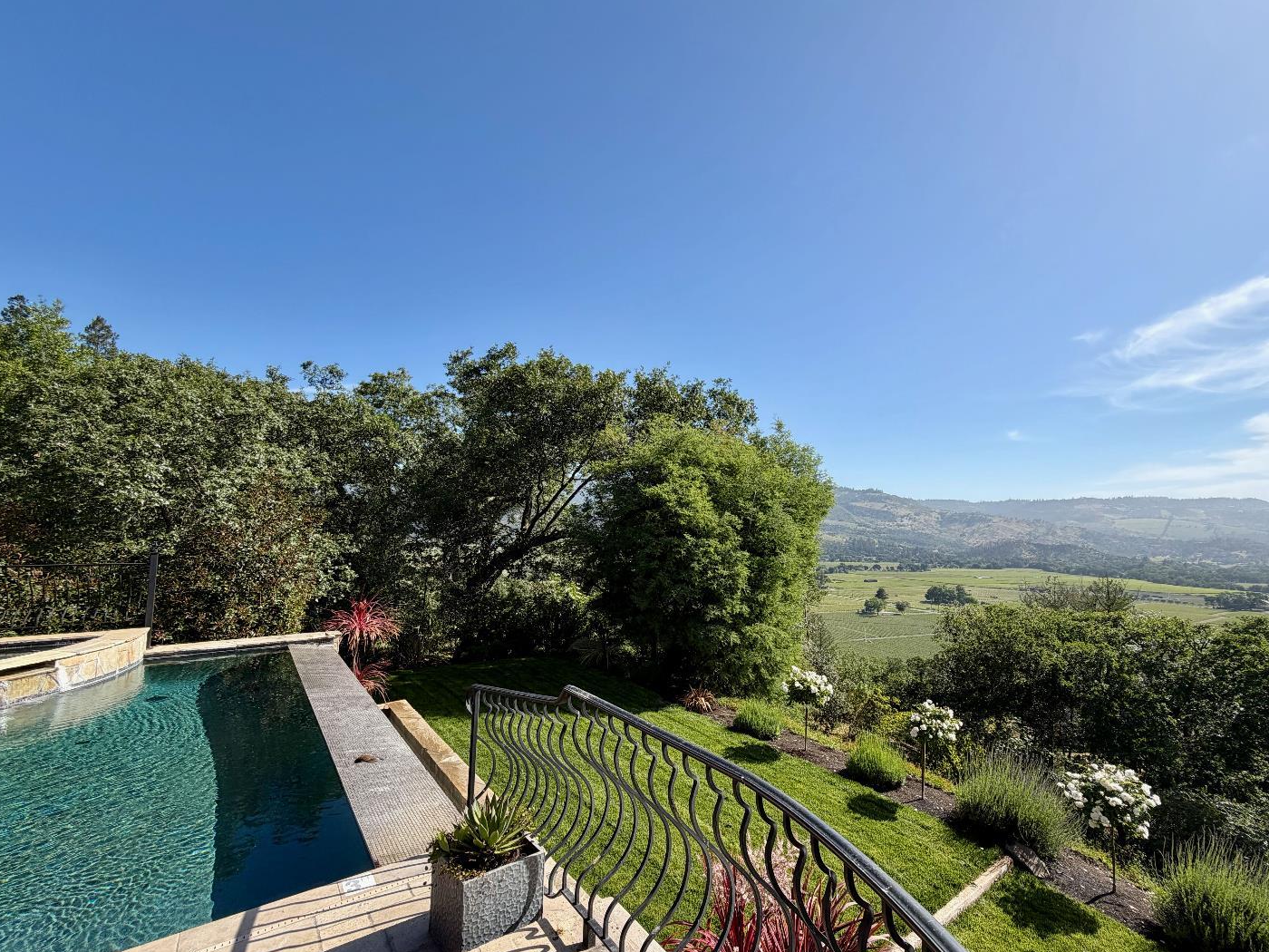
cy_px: 494
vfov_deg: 81.7
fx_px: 550
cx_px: 644
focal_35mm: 15
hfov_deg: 98.2
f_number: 2.2
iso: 20
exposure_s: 1/770
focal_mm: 2.22
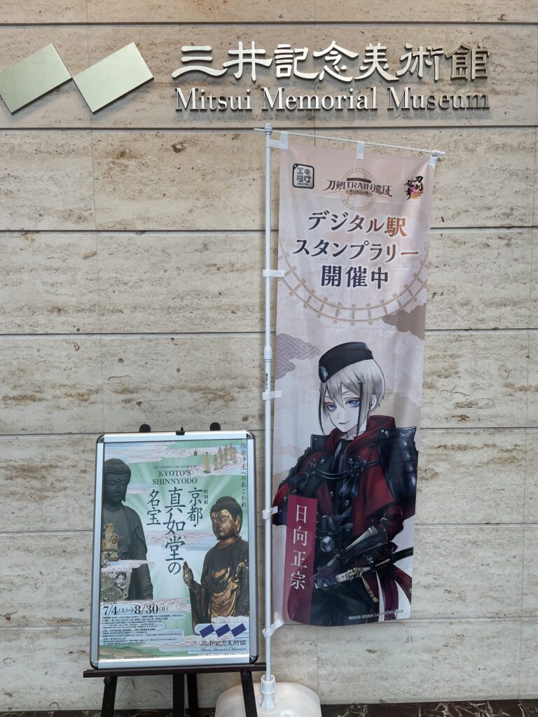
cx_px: 269
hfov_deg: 53.1
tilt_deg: -4.0
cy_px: 358
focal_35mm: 26
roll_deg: +1.4
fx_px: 539
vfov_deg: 67.3
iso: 50
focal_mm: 4.2
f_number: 1.6
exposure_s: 1/100
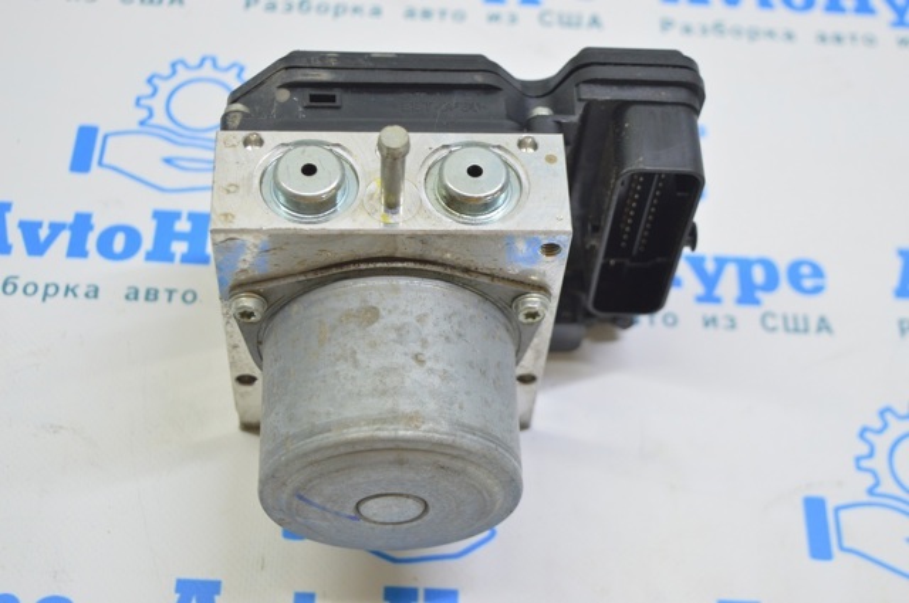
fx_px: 1437
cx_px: 454
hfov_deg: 35.1
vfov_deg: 23.7
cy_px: 302
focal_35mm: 57
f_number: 5.6
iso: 400
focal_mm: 38
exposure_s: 1/20
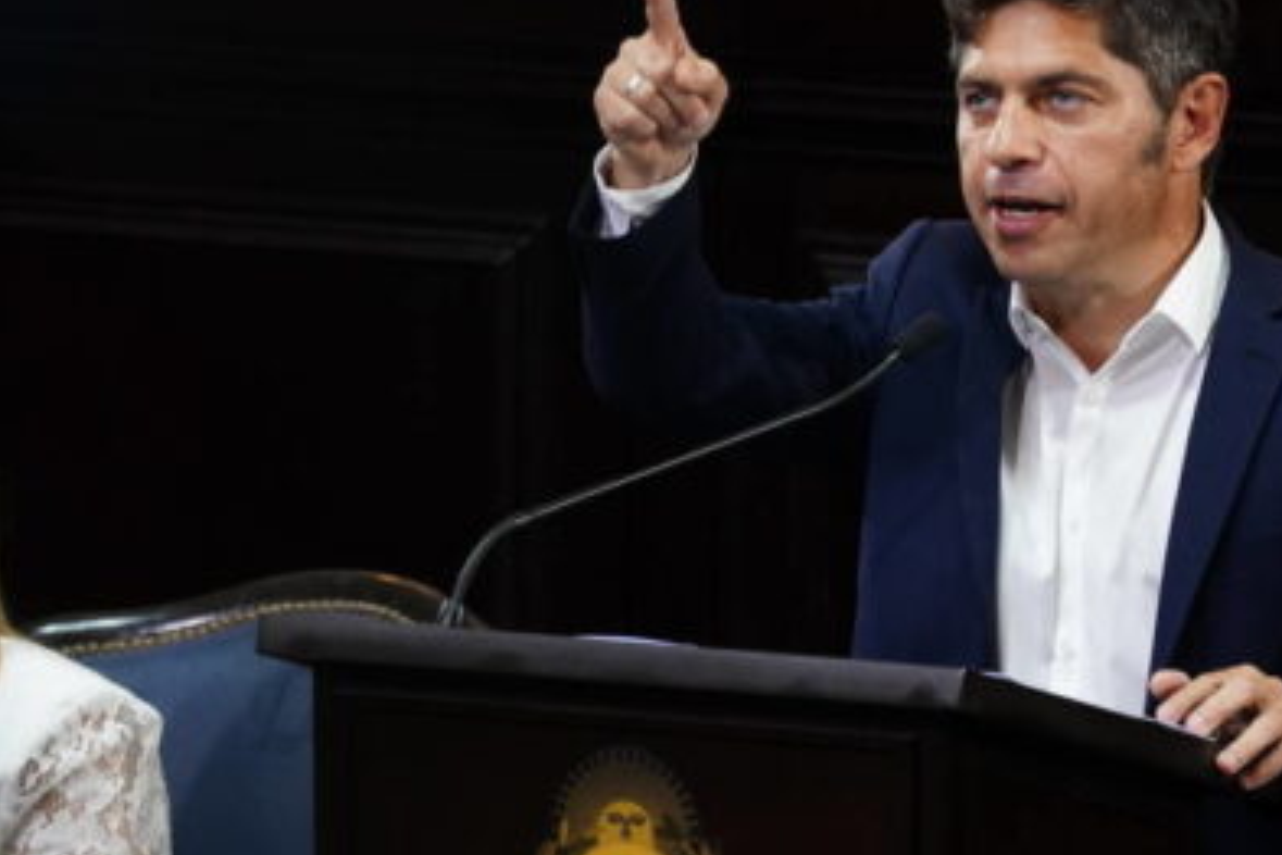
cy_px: 516
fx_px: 16309
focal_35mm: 458
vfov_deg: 3.0
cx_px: 450
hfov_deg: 4.5
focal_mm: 300
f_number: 6.3
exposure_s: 1/160
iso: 4000
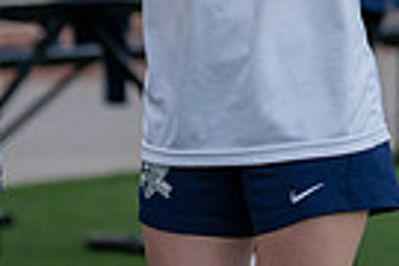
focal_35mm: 434
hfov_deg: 4.7
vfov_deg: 3.2
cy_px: -197
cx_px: 307
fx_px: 4810
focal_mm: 101
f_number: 2.8
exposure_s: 1/6400
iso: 1000
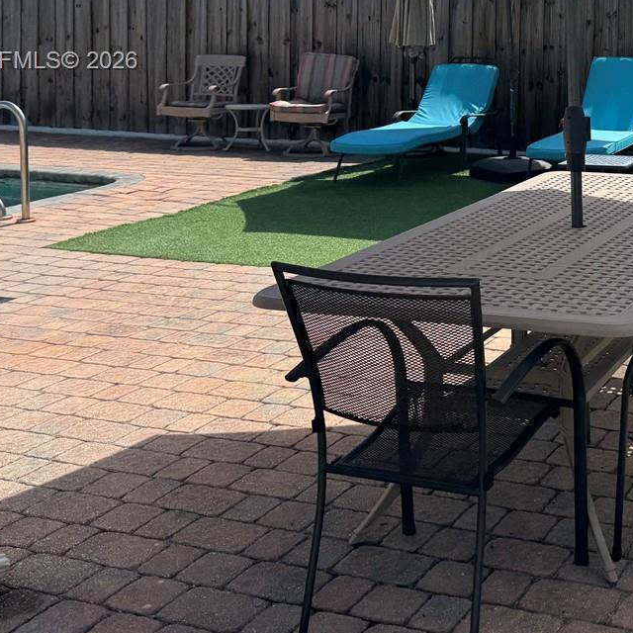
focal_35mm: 53
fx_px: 1096
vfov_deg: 30.7
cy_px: 62
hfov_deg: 30.2
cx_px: 621
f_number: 1.78
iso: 80
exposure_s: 1/4950
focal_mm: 6.76
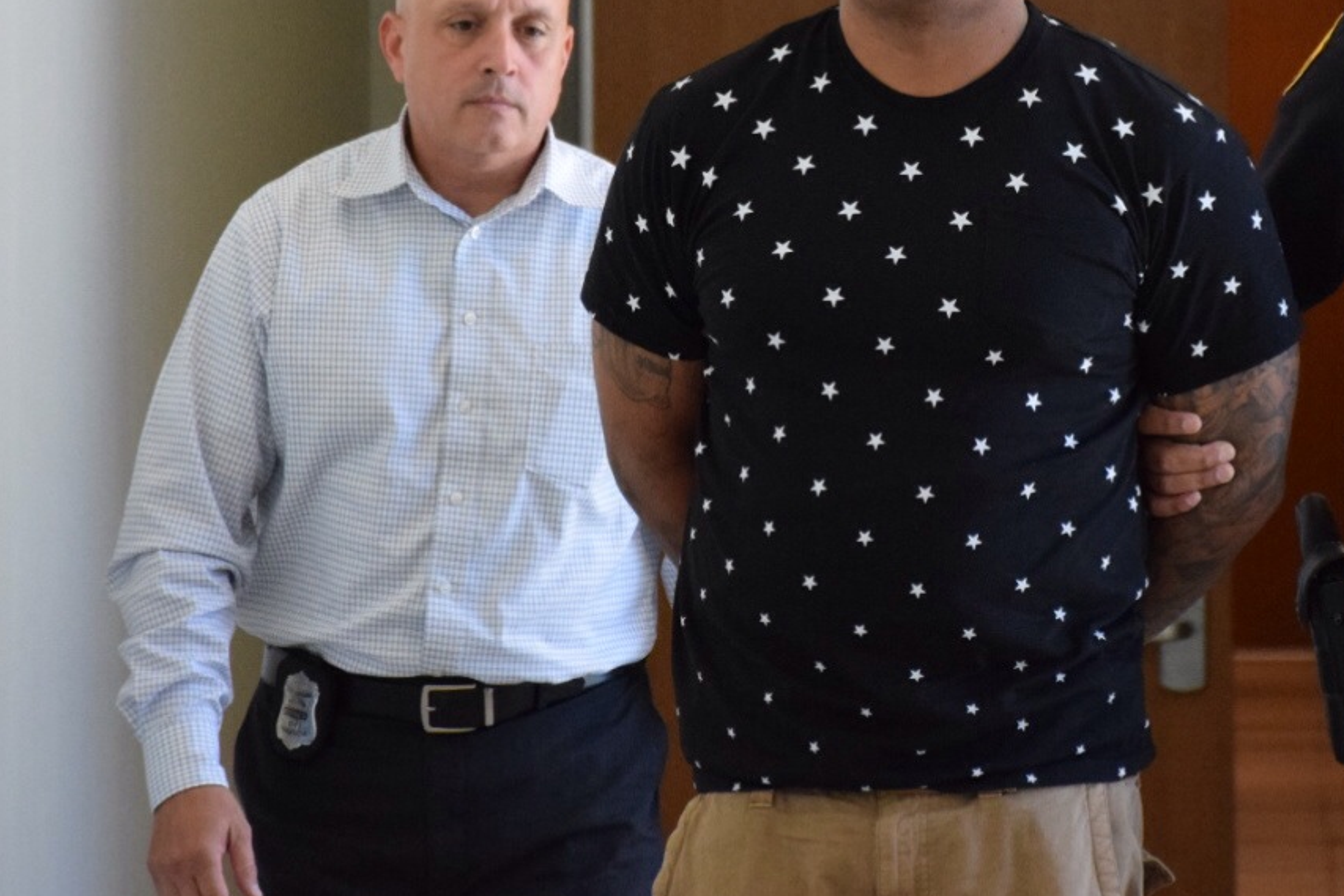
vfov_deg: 4.3
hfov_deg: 6.5
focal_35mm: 319
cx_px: 930
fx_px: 11911
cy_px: 76
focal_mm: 112
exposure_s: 1/400
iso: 3200
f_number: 5.6
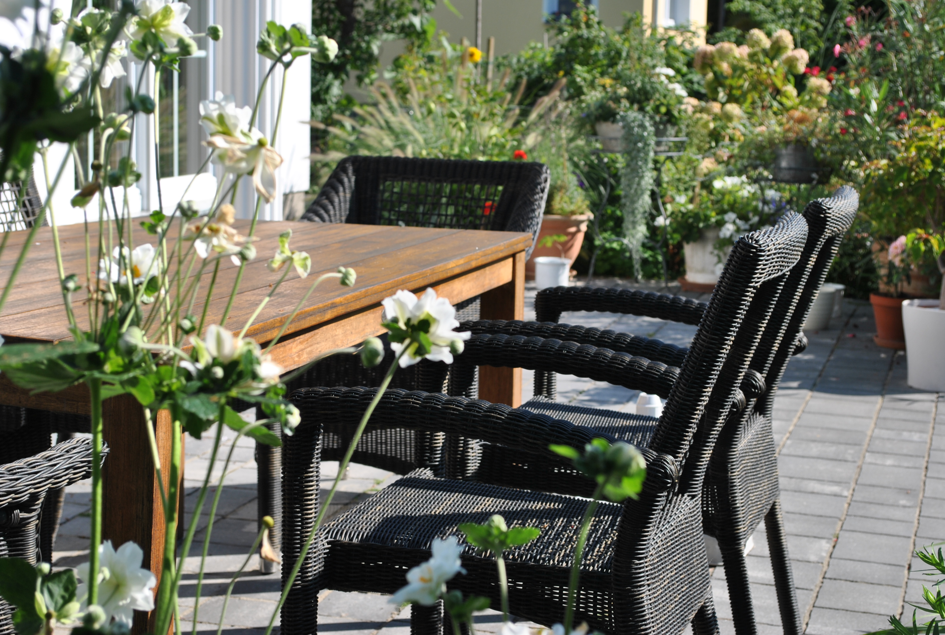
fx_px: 1815
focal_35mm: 69
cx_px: 472
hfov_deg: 29.2
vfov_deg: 19.8
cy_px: 318
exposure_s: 1/200
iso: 100
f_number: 7.1
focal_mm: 46
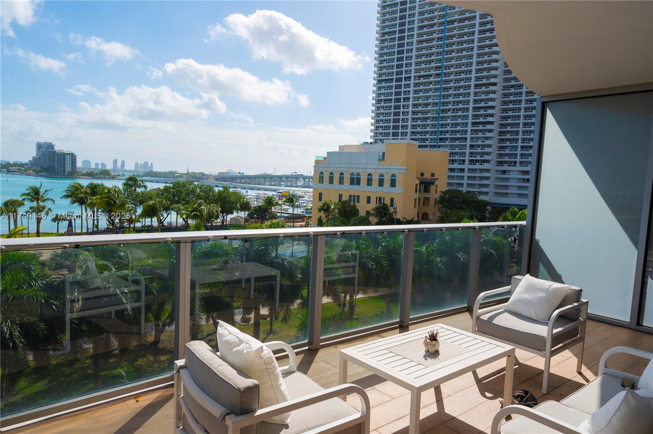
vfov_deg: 55.0
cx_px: 326
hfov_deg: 76.2
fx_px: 417
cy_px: 217
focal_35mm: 23
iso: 100
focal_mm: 23
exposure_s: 1/500
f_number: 8
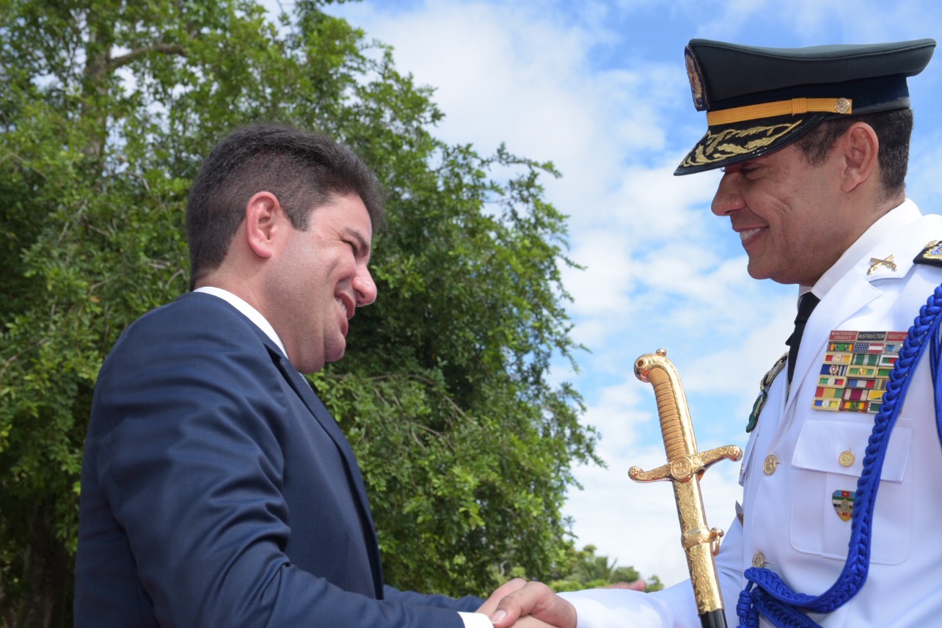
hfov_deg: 37.4
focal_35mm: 53
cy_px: 362
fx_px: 1387
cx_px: 542
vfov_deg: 25.5
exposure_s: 1/160
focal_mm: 42
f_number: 9
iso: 125
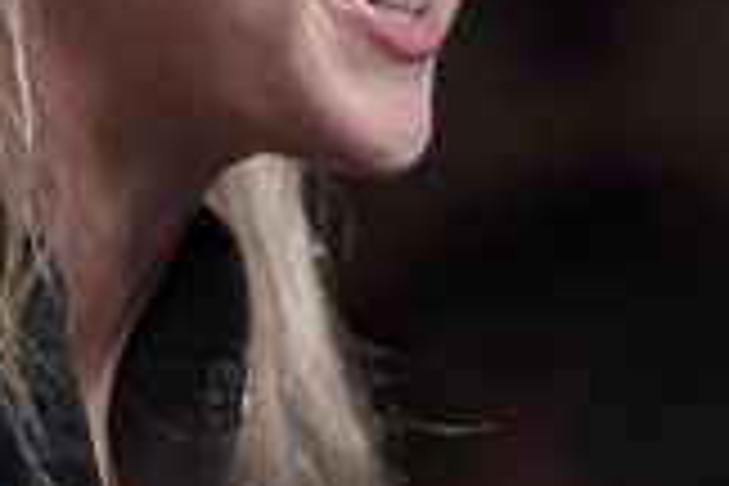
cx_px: 380
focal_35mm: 467
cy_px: -144
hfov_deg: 4.4
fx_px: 9456
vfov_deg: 2.9
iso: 500
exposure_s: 1/250
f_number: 3.5
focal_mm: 168
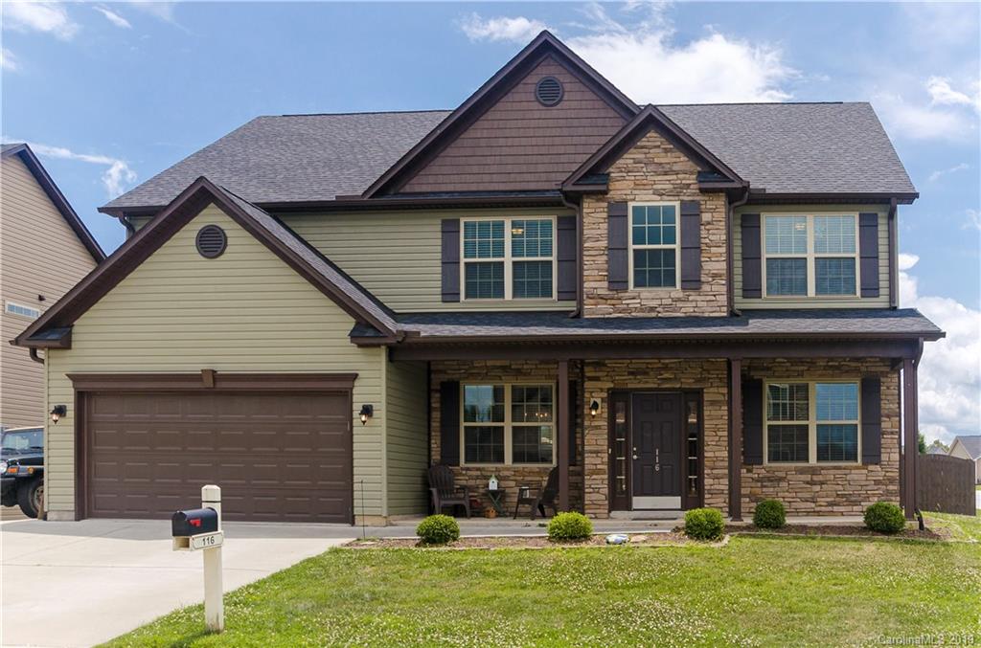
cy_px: 324
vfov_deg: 41.5
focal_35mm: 32
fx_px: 856
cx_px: 490
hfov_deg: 59.6
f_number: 8
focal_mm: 21
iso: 160
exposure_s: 1/800
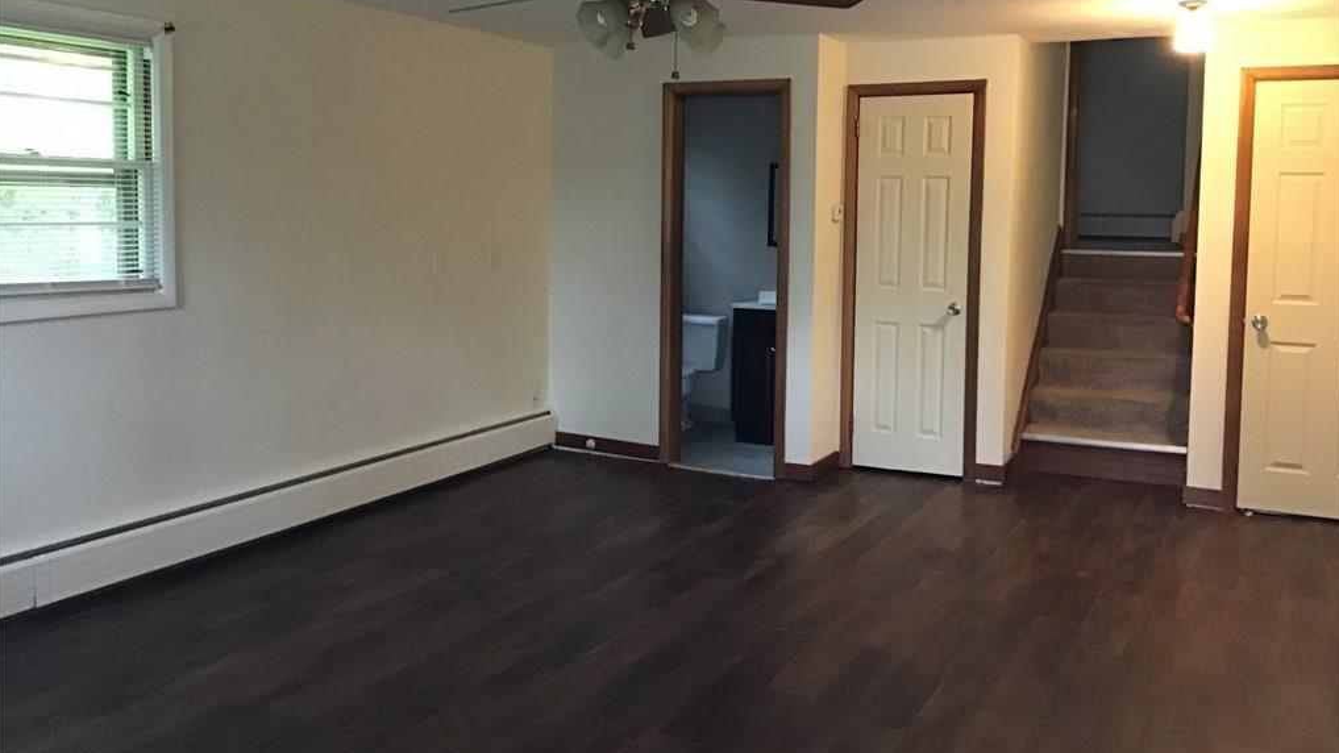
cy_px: 284
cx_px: 670
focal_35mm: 34
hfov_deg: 58.0
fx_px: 1207
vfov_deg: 34.5
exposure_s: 1/15
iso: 250
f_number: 2.4
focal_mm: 3.3
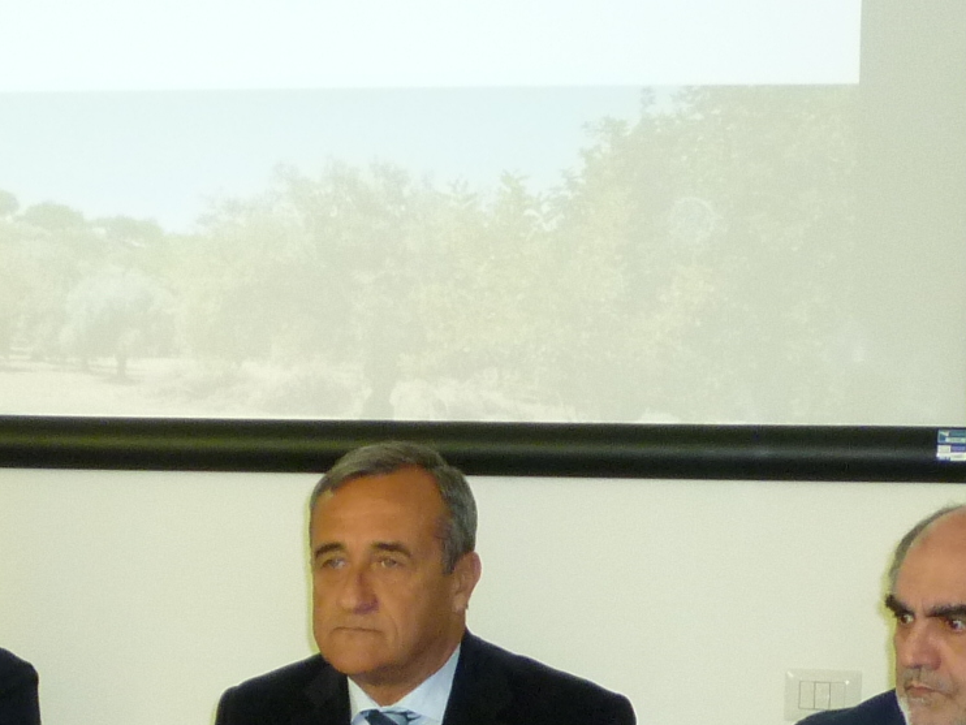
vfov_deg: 14.4
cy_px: 823
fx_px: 2792
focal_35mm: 100
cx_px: 415
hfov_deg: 19.6
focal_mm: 5.2
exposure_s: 1/30
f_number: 3.3
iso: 250
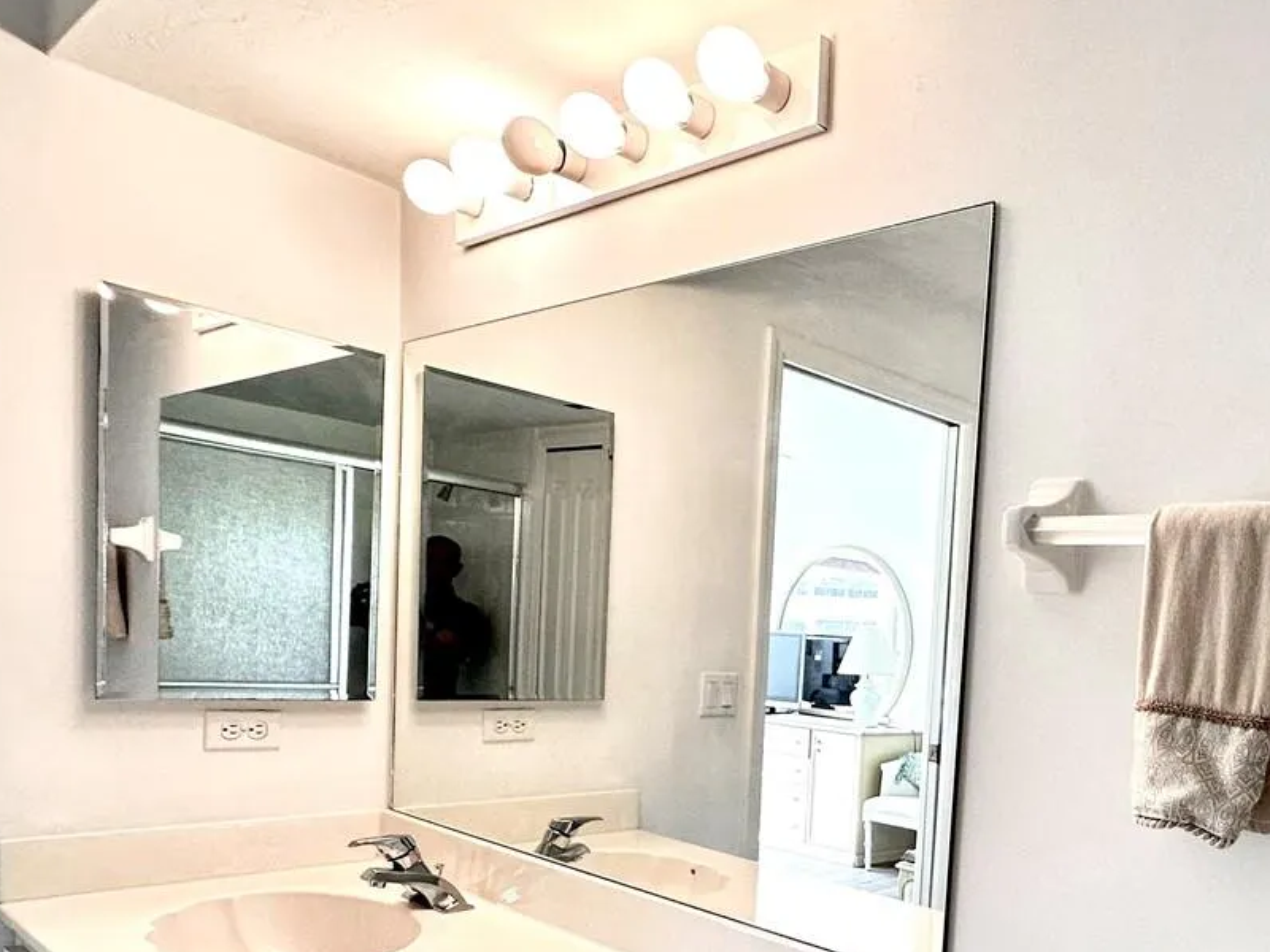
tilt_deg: -4.8
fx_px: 1027
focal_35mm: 28
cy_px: 730
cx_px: 1043
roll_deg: -3.9
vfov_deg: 47.6
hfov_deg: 57.9
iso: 160
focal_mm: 2.22
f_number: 2.2
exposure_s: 1/120
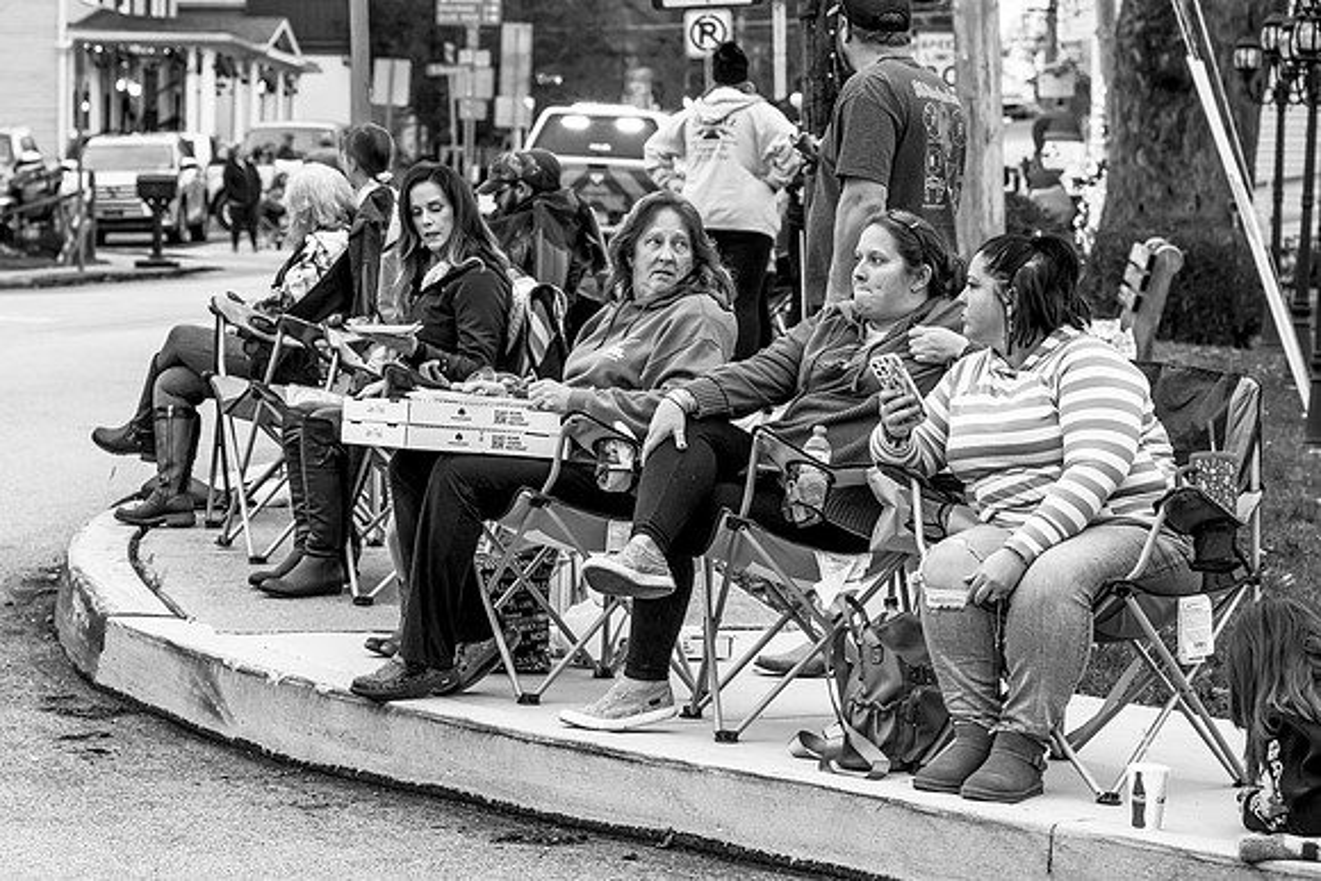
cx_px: 564
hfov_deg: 16.2
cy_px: 357
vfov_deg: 10.9
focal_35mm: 126
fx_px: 4627
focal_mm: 105
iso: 1600
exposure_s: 1/80
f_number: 7.1
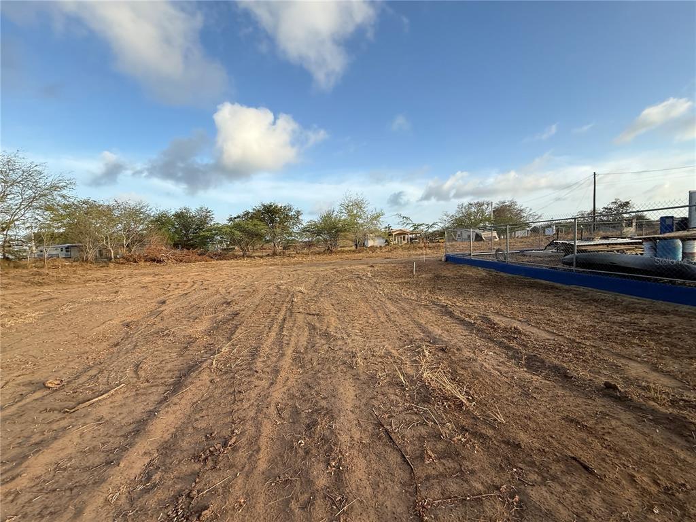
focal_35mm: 14
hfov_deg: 102.1
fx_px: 281
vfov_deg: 85.7
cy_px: 261
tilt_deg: -2.2
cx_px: 348
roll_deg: -0.5
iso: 50
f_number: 2.2
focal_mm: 2.22
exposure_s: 1/914
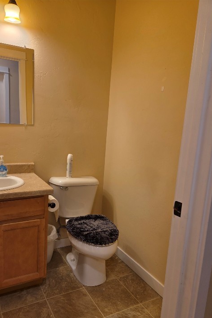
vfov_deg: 69.3
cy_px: 172
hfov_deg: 49.3
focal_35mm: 26
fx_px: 230
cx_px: 86
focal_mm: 5.4
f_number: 1.8
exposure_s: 1/120
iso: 80
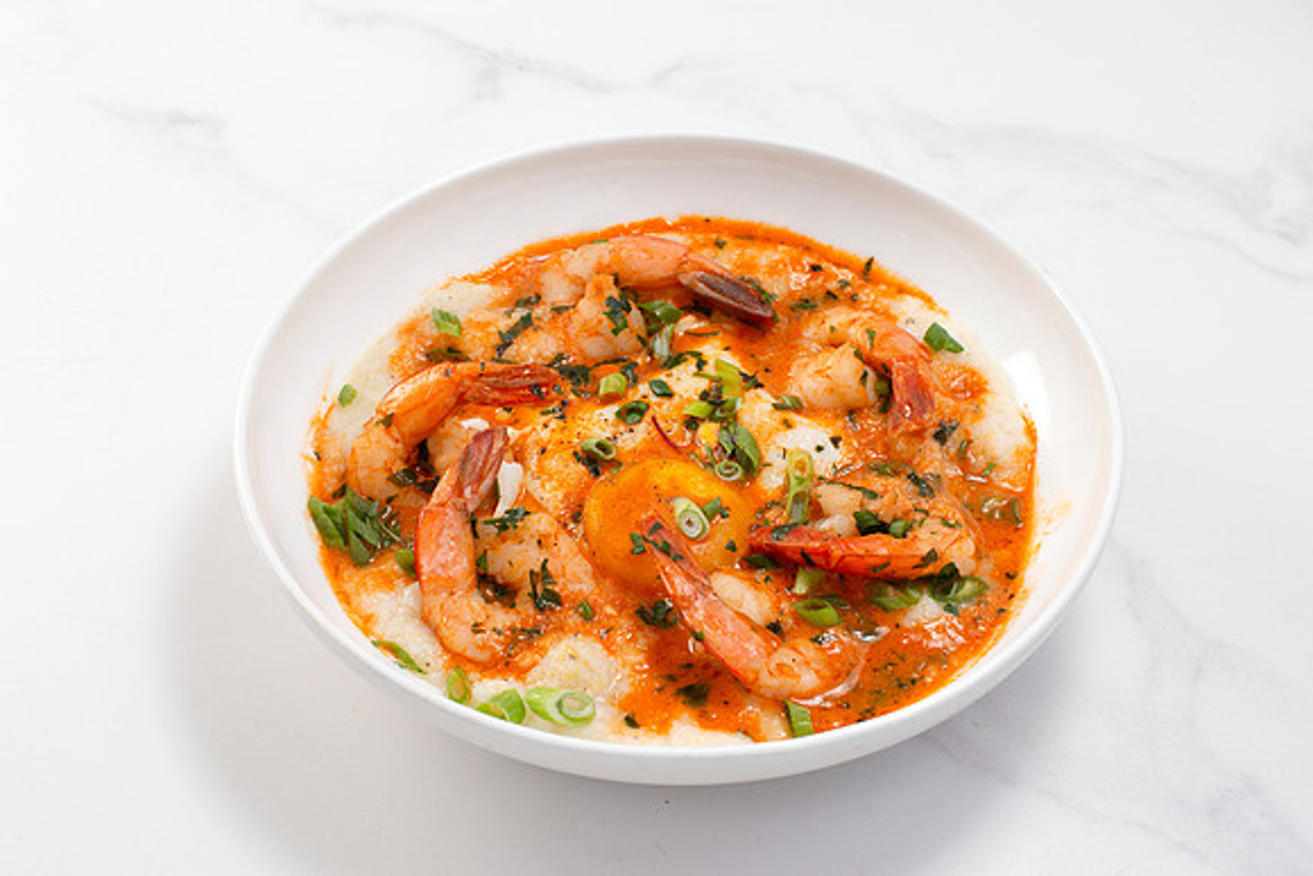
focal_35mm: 54
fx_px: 1962
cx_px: 682
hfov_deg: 37.0
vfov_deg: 25.2
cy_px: 467
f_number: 11
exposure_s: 1/200
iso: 200
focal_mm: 50
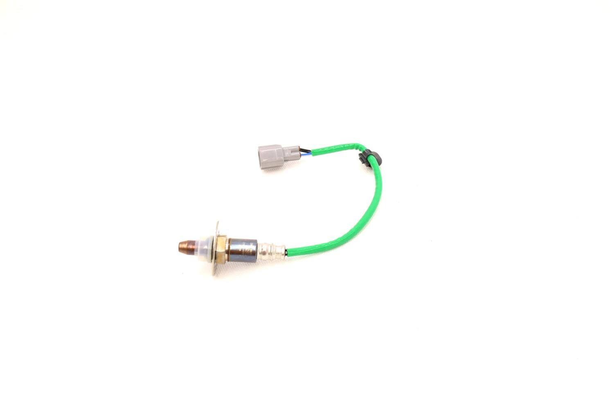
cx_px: 306
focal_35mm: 40
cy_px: 204
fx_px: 689
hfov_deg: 47.9
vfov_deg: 33.1
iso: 400
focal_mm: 27
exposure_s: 1/160
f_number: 6.3
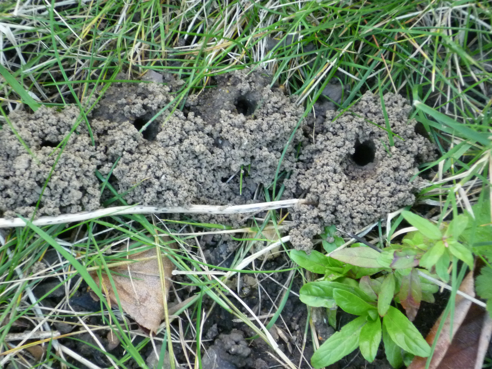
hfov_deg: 19.4
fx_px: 1436
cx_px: 246
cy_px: 184
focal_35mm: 101
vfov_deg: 14.6
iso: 400
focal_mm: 18
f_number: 5.6
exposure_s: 1/50
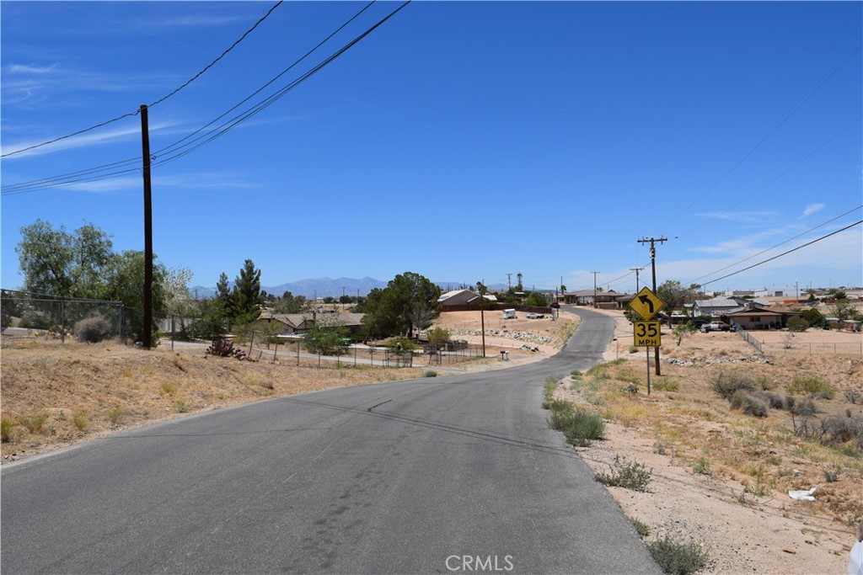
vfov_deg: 47.9
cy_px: 288
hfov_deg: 67.4
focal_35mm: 27
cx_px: 432
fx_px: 647
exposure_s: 1/500
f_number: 11
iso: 200
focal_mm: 18
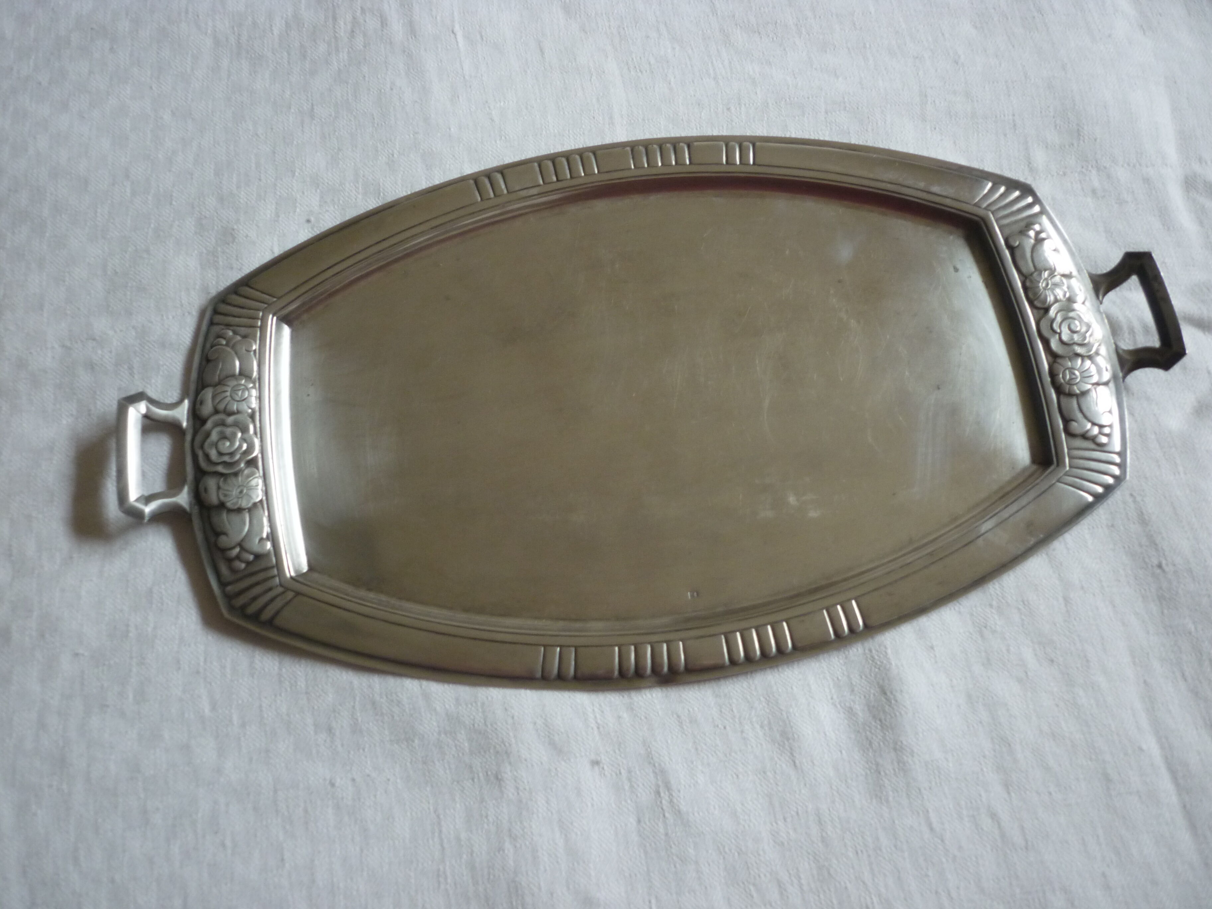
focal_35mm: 33
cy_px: 454
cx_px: 606
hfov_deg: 55.4
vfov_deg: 42.9
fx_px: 1155
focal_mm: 5.5
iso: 200
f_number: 2.8
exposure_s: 1/30
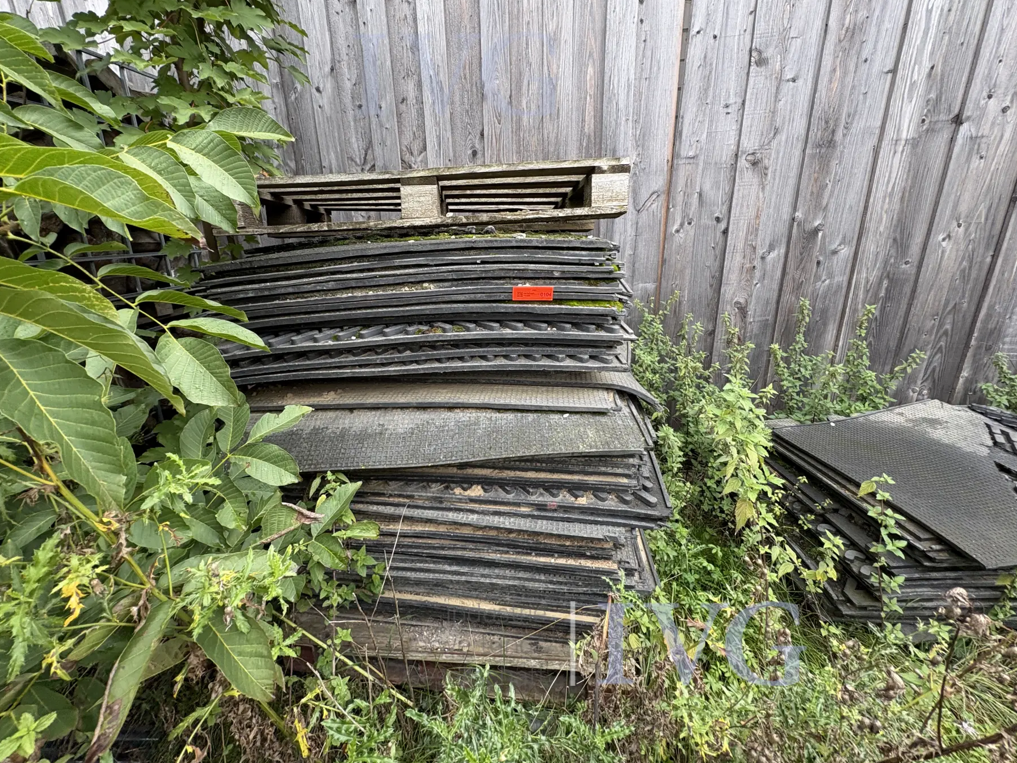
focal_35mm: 15
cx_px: 480
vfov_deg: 81.7
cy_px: 359
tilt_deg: -15.7
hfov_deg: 98.1
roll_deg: +2.9
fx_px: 441
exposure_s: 1/99
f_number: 2.2
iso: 64
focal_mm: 2.22
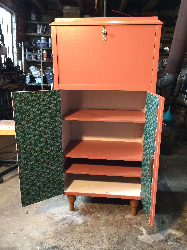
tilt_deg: -12.8
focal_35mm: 29
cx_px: 94
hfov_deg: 48.2
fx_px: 209
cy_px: 125
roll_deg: -1.0
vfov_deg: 61.7
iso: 50
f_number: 2.2
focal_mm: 4.15
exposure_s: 1/17
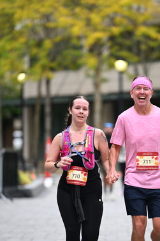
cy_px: 157
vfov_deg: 7.1
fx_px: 1948
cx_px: 112
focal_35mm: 292
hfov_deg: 4.7
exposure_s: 1/1600
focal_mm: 200
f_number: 2.8
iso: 640
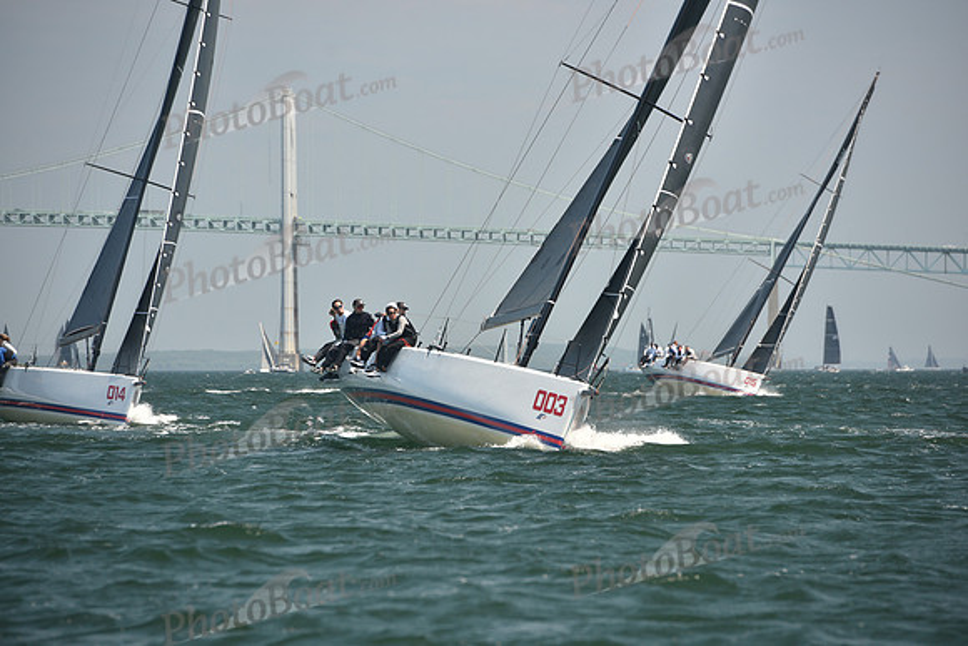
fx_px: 5379
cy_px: 323
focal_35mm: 200
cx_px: 484
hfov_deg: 10.3
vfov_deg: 6.9
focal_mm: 200
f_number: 5
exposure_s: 1/640
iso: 250
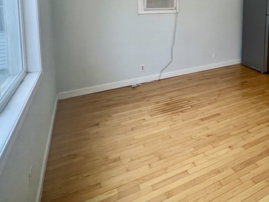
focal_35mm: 25
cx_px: 188
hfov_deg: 66.7
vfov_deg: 48.2
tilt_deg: -3.1
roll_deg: +1.1
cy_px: 14
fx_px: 194
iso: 100
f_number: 1.8
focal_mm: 1.57
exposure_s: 1/120
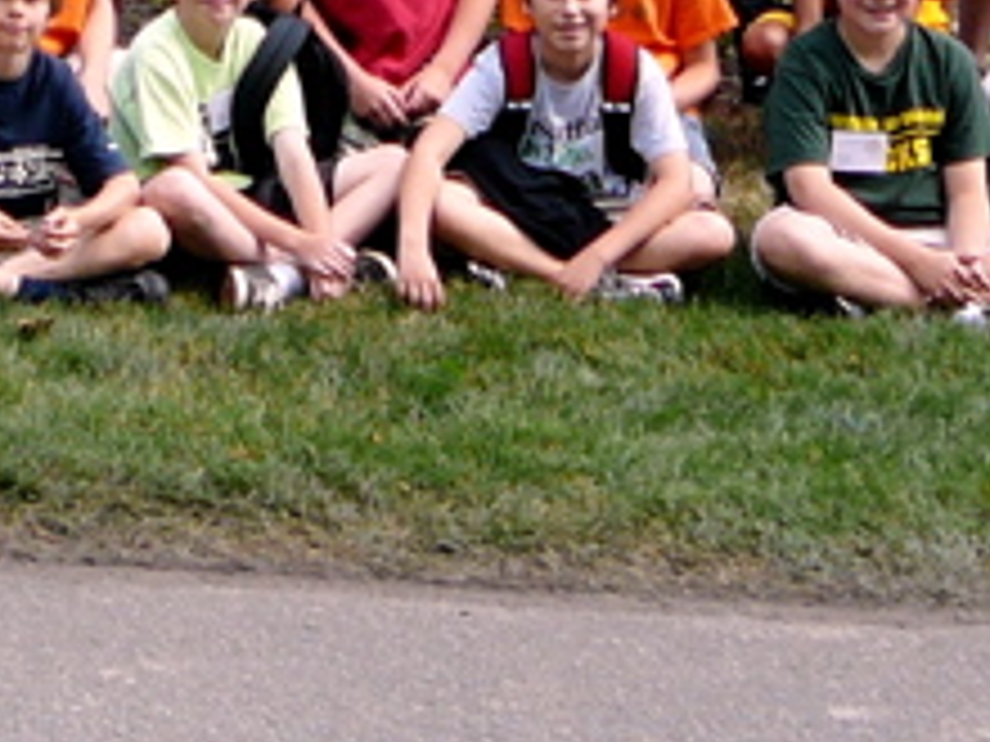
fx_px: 3632
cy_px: -238
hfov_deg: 15.0
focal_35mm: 127
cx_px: -202
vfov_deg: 11.4
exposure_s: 1/100
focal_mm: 5.2
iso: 80
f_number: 2.8
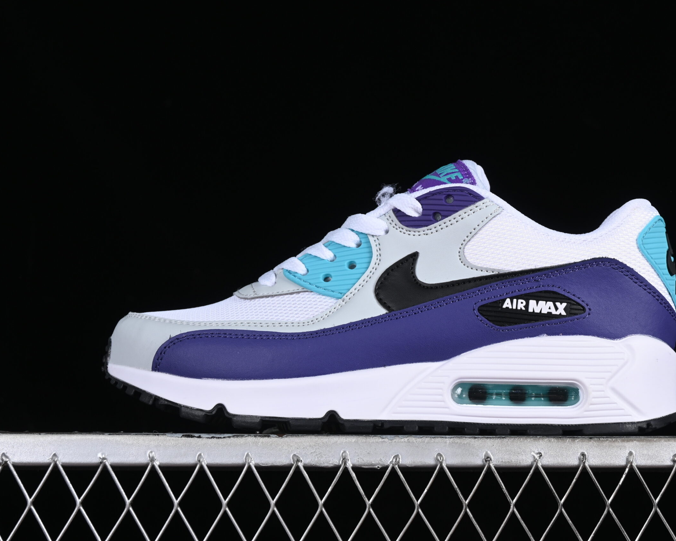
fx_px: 1701
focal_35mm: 85
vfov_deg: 18.1
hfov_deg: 22.5
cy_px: 271
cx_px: 400
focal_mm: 50
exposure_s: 1/80
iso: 160
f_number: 8
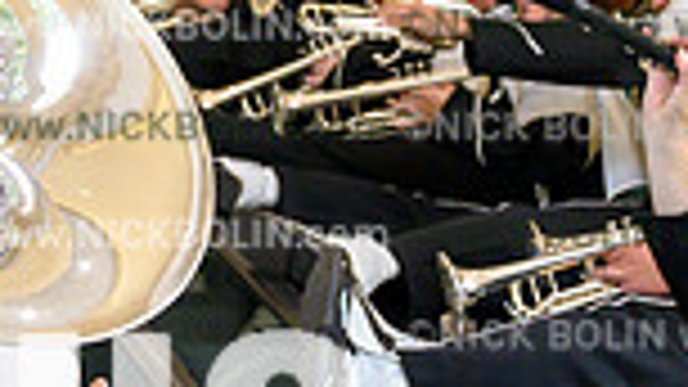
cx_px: 40
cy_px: 544
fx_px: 3411
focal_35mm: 187
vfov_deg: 6.4
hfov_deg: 11.4
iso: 5000
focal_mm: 47
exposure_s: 1/800
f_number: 4
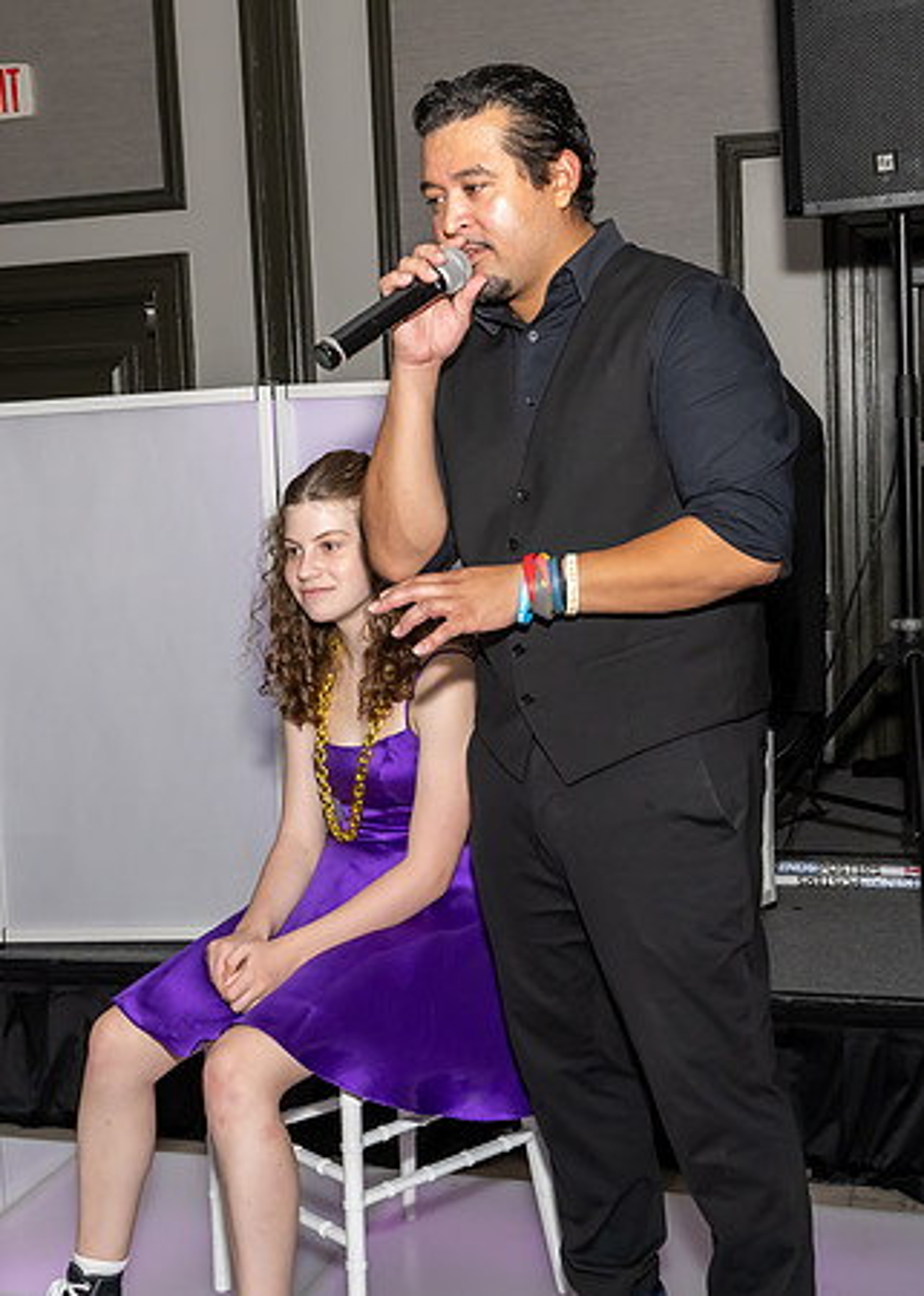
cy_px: 624
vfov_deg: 37.6
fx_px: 1902
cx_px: 393
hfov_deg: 27.3
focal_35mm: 52
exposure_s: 1/250
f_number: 8
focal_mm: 23
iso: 1000
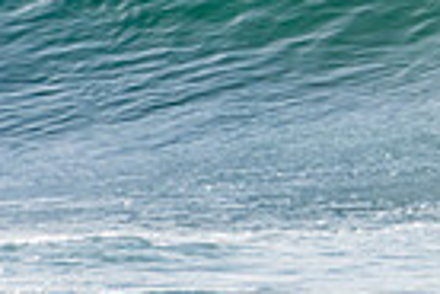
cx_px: 921
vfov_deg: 0.5
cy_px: -149
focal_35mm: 2515
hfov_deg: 0.8
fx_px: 30736
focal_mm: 400
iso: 200
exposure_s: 1/2000
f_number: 5.6
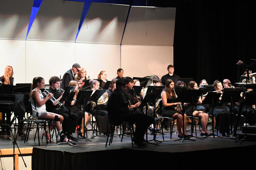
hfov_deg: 19.5
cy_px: 85
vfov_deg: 13.0
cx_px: 128
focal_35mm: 105
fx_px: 747
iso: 6400
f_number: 2.8
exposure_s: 1/400
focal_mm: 70
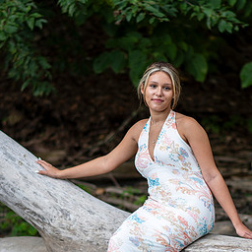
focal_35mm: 190
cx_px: 145
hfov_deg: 9.2
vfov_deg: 9.2
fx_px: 1565
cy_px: 220
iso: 100
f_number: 1.8
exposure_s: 1/640
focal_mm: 85
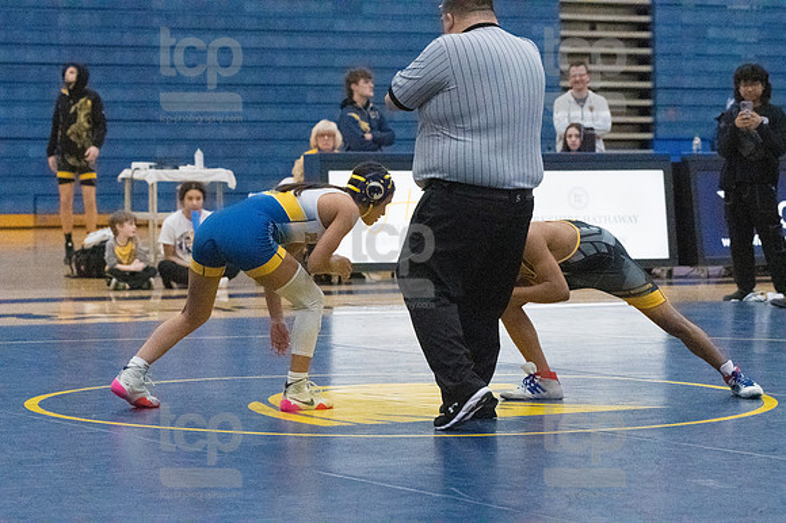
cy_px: 262
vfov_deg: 9.7
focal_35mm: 142
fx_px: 3098
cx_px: 393
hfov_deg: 14.5
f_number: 4.5
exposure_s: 1/1250
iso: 8000
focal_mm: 95
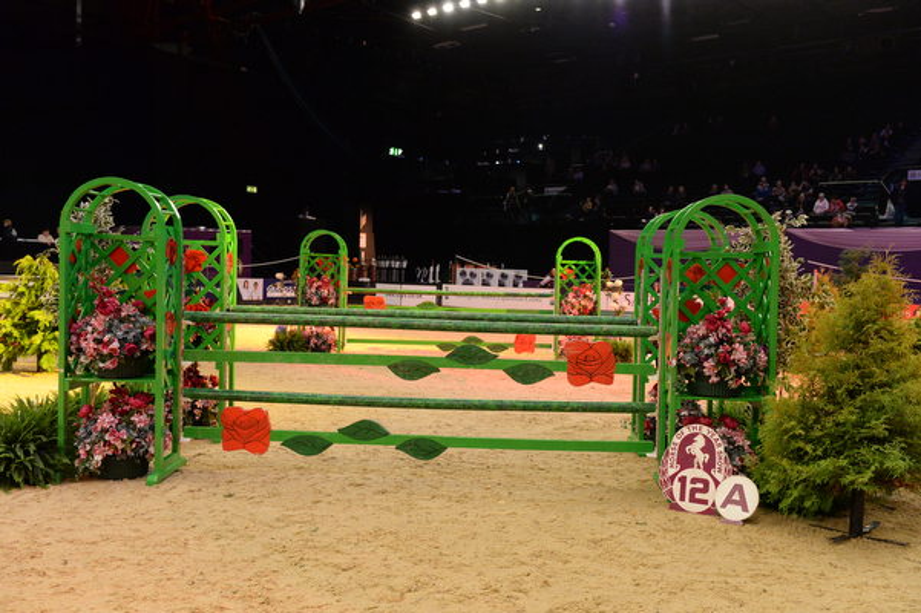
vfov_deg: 37.8
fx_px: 895
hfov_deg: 54.5
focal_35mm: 35
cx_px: 460
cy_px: 306
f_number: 5
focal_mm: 35
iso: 5000
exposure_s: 1/125
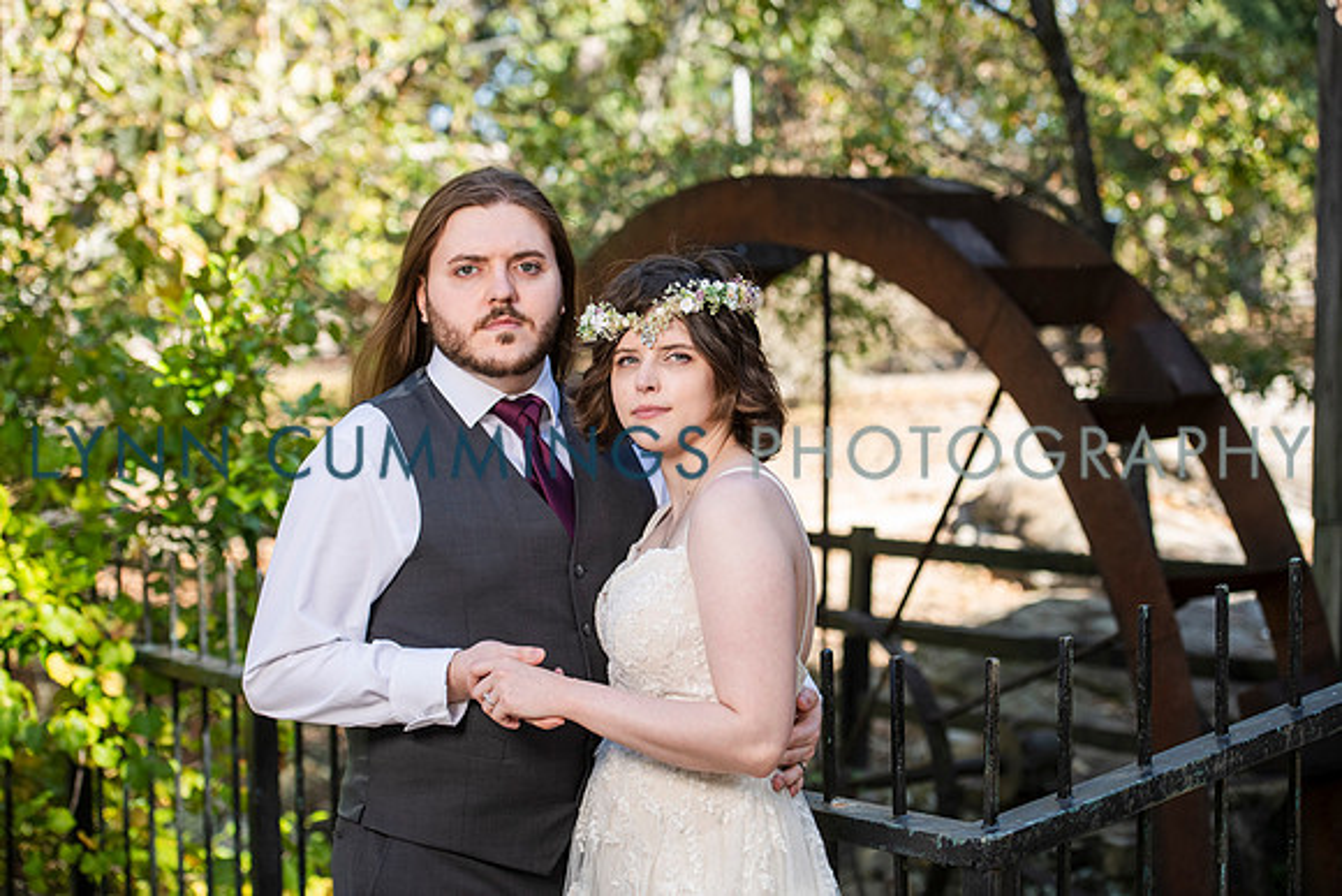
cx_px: 671
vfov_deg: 18.2
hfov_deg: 27.0
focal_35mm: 75
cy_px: 448
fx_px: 2796
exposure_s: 1/800
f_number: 3.5
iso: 400
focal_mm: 75
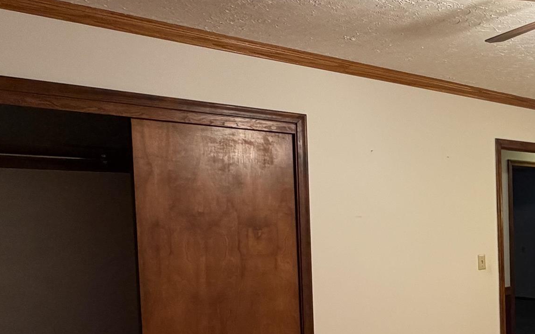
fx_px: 583
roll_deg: +1.1
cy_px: 250
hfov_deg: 42.0
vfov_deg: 31.4
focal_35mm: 40
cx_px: 546
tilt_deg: -3.2
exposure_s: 1/60
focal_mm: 2.22
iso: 200
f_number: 2.2
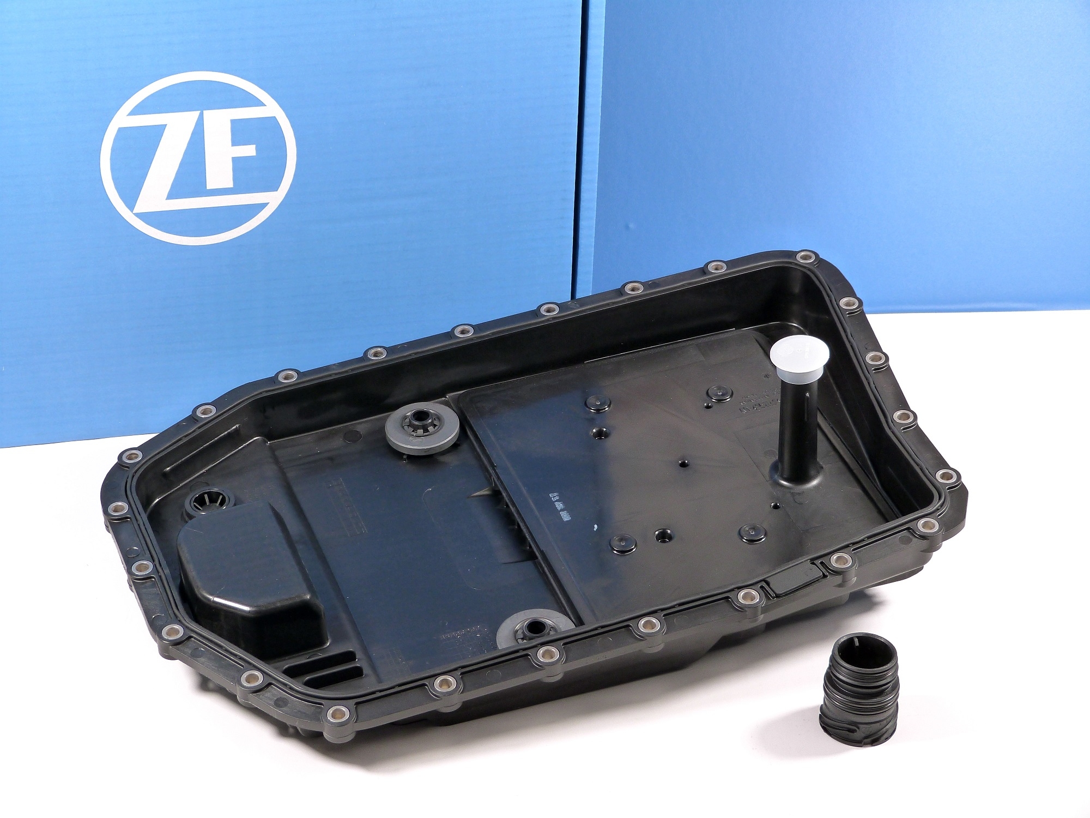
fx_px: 2708
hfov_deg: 22.8
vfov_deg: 17.2
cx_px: 545
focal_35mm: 86
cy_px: 409
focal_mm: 15.5
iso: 160
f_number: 3.6
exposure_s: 1/100
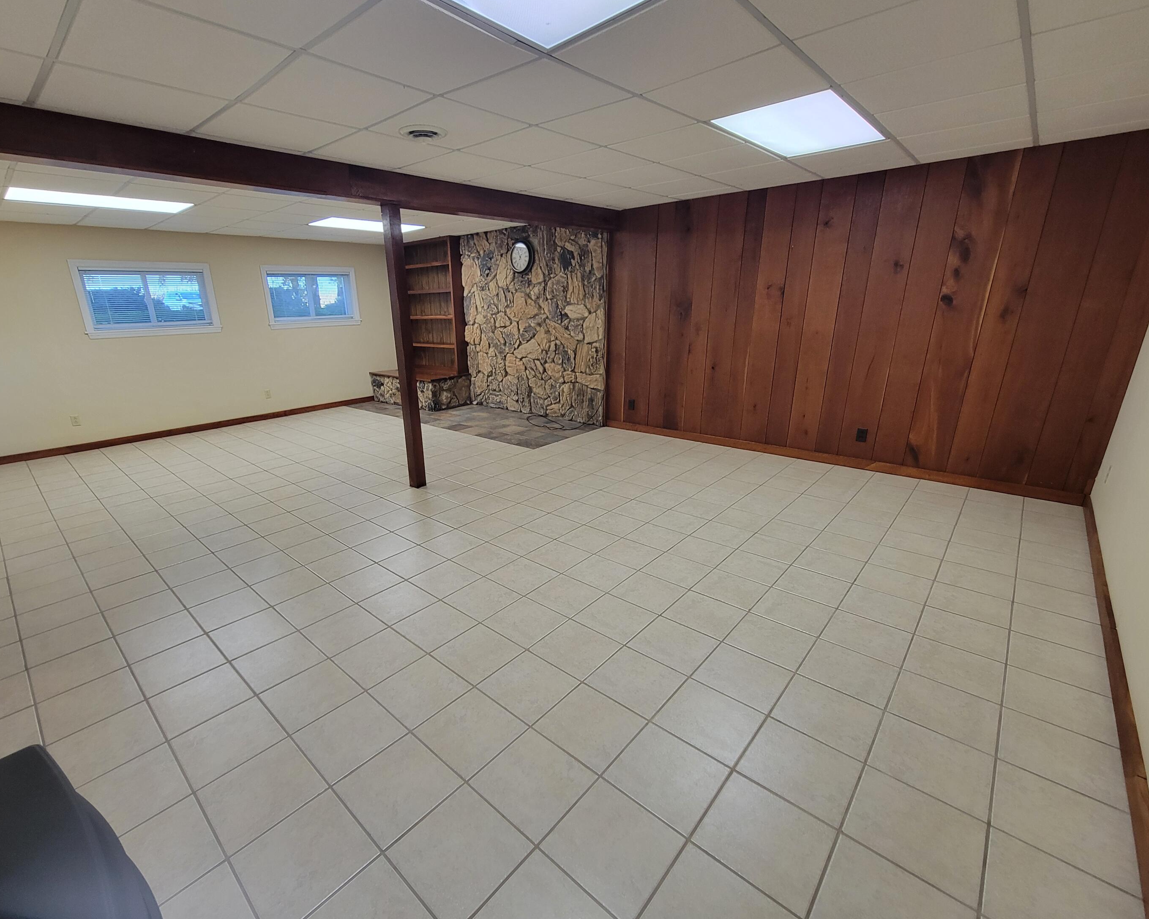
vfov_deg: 88.0
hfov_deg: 100.4
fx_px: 476
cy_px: 469
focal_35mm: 14
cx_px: 516
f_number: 2.2
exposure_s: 1/60
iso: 160
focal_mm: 2.2
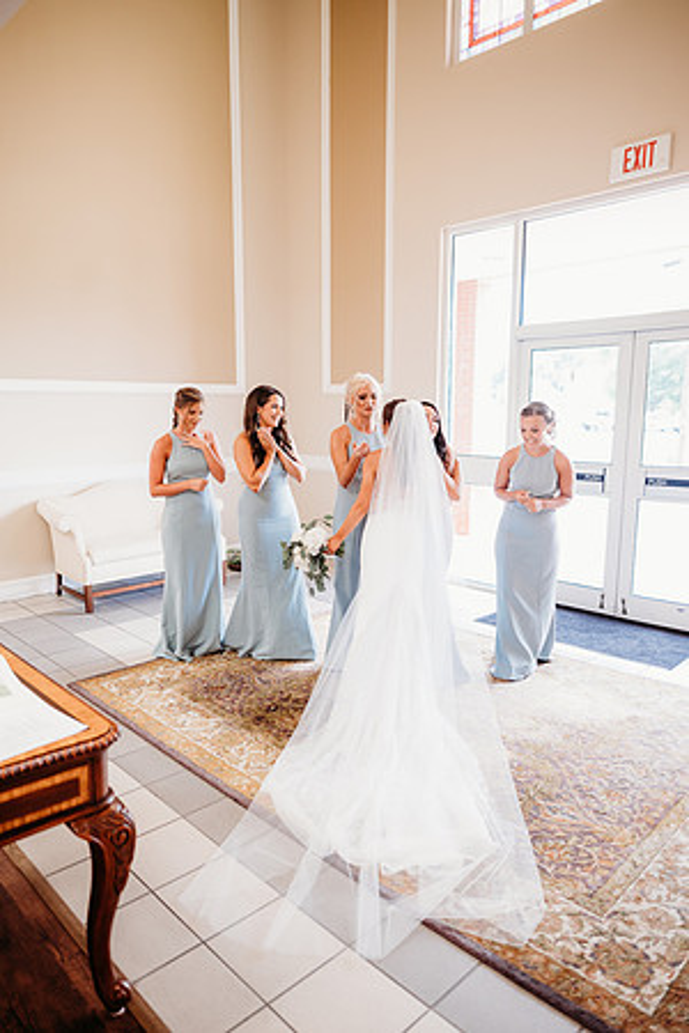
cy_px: 516
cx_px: 344
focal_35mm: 24
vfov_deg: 73.7
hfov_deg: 53.1
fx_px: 689
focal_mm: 24
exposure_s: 1/160
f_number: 2.5
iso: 640
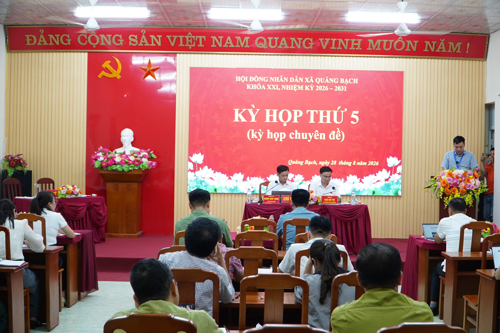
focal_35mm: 45
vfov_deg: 29.9
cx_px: 250
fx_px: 625
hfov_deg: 43.6
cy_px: 166
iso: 800
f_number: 4
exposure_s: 1/50
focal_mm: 30
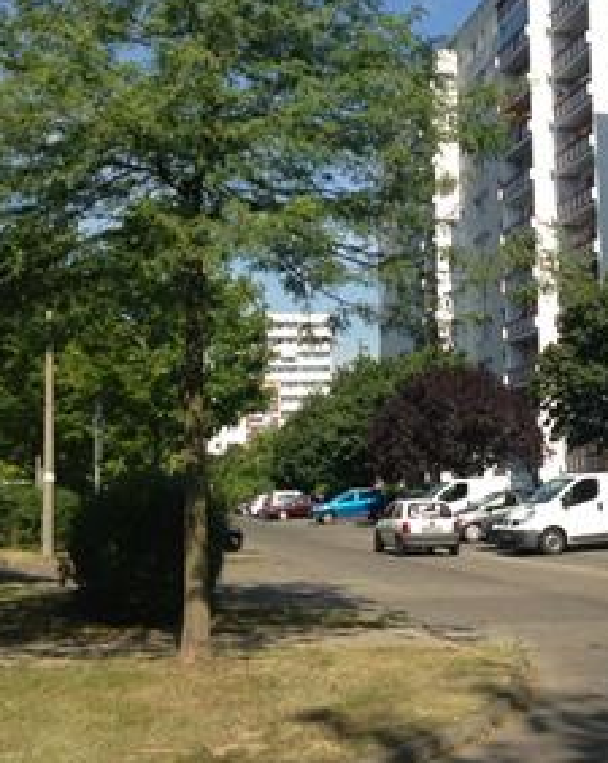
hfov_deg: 24.6
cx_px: 482
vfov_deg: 30.9
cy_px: 290
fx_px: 1374
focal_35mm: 61
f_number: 2.4
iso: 50
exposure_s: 1/1290
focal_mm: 4.13
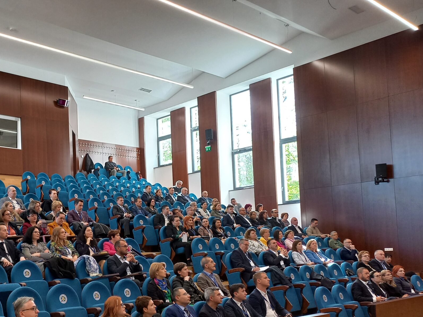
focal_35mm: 40
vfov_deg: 35.4
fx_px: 489
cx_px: 102
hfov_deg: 45.1
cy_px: 224
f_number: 1.8
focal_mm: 4.65
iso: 125
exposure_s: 1/50
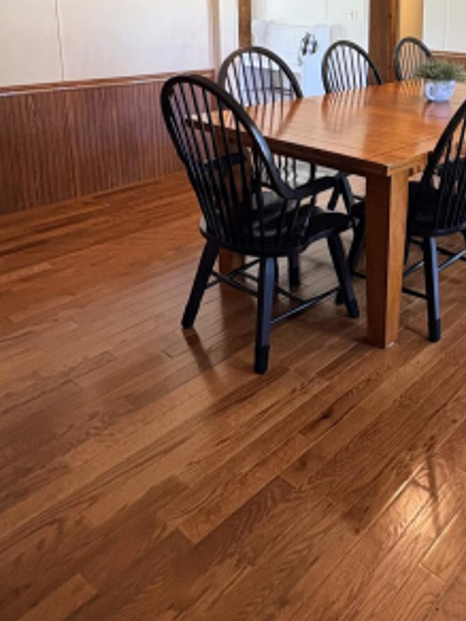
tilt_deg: -11.9
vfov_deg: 53.4
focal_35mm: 32
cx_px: 406
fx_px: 574
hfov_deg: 41.2
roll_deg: -1.7
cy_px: 133
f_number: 2.2
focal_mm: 2.22
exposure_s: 1/60
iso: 250
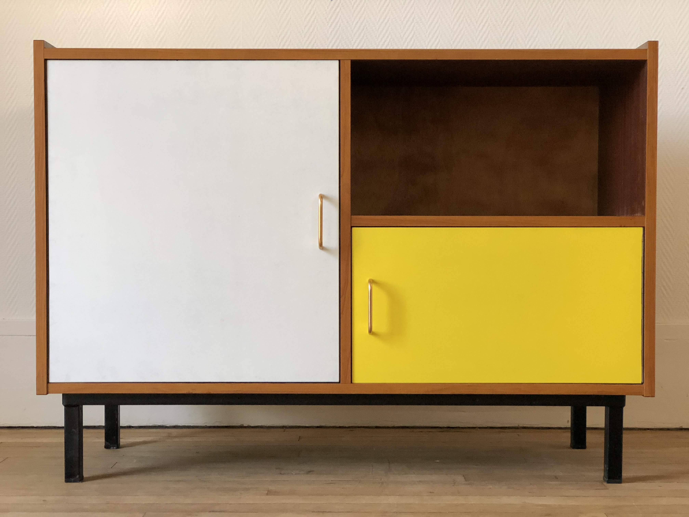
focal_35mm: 57
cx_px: 344
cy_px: 258
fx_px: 1135
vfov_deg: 25.7
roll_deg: -0.7
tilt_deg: -2.5
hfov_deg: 33.8
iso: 80
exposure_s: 1/30
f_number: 2.8
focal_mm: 6.6
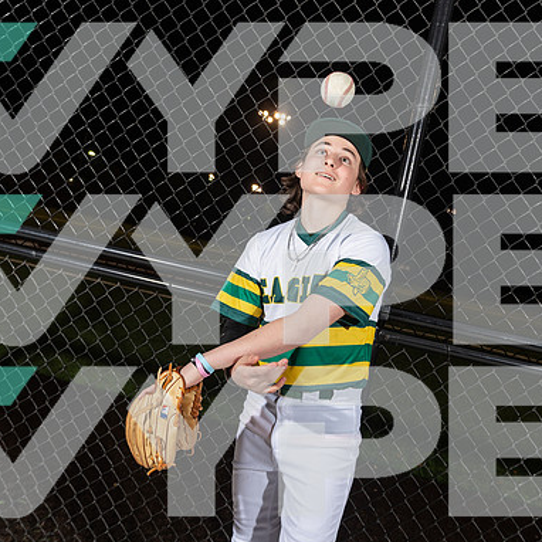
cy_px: 270
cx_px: 255
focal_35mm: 40
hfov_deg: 41.8
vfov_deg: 41.9
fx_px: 709
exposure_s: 1/125
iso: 125
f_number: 5.6
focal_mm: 31
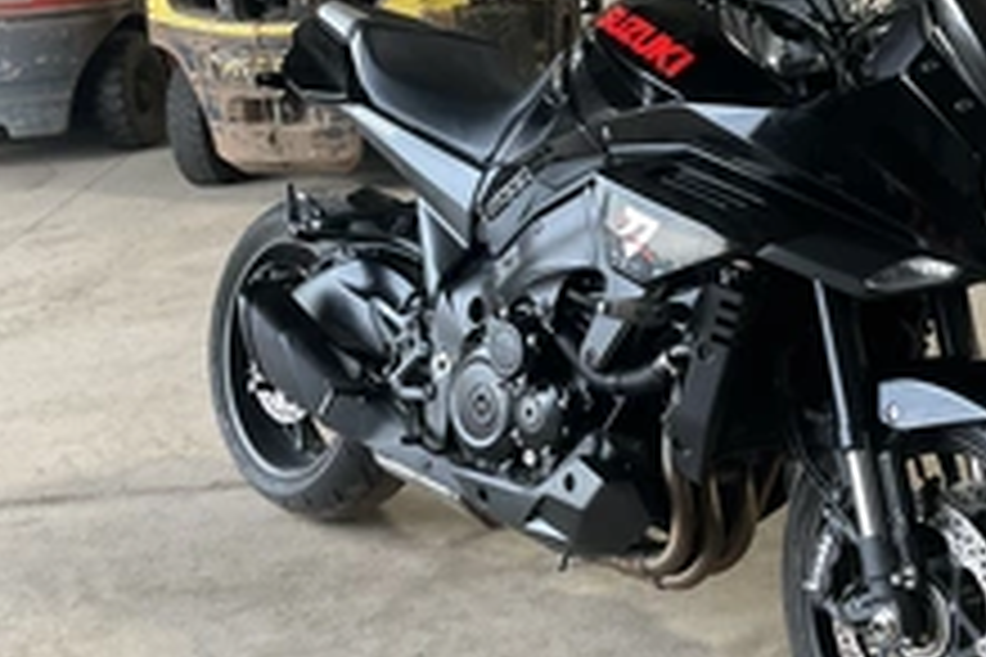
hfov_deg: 35.8
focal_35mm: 55
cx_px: 680
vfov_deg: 24.6
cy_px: 333
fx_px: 1506
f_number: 1.8
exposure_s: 1/60
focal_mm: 3
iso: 160
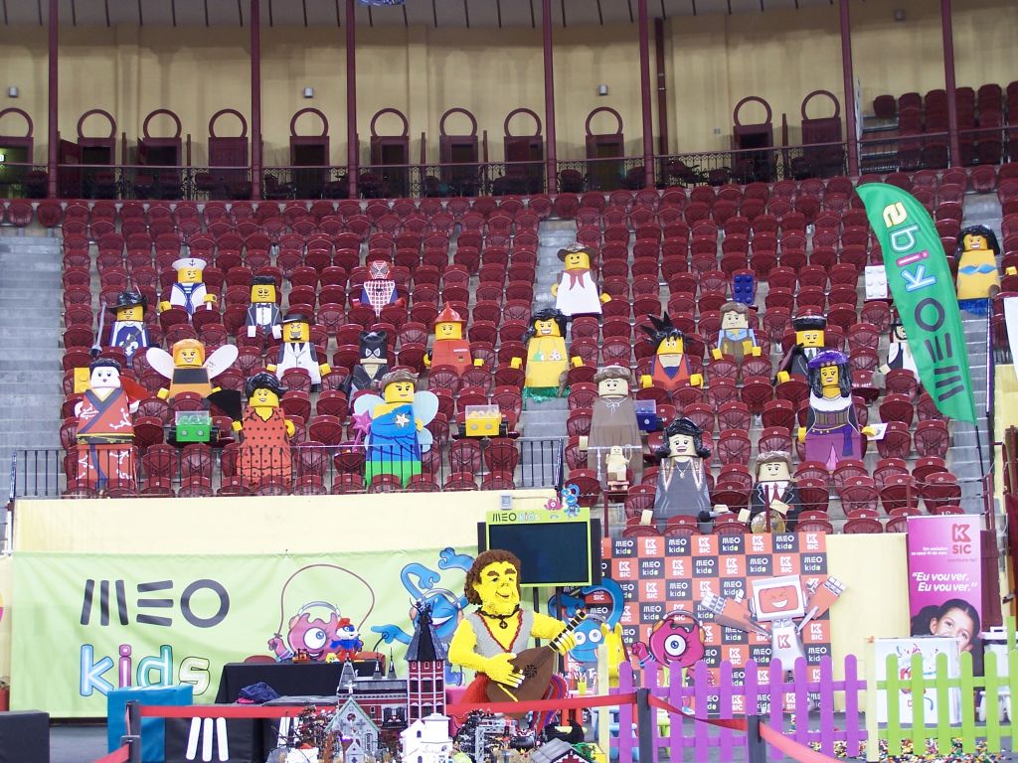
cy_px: 382
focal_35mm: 59
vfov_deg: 24.8
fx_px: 1735
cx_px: 509
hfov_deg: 32.7
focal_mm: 9.8
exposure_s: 1/4
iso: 80
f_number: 3.1
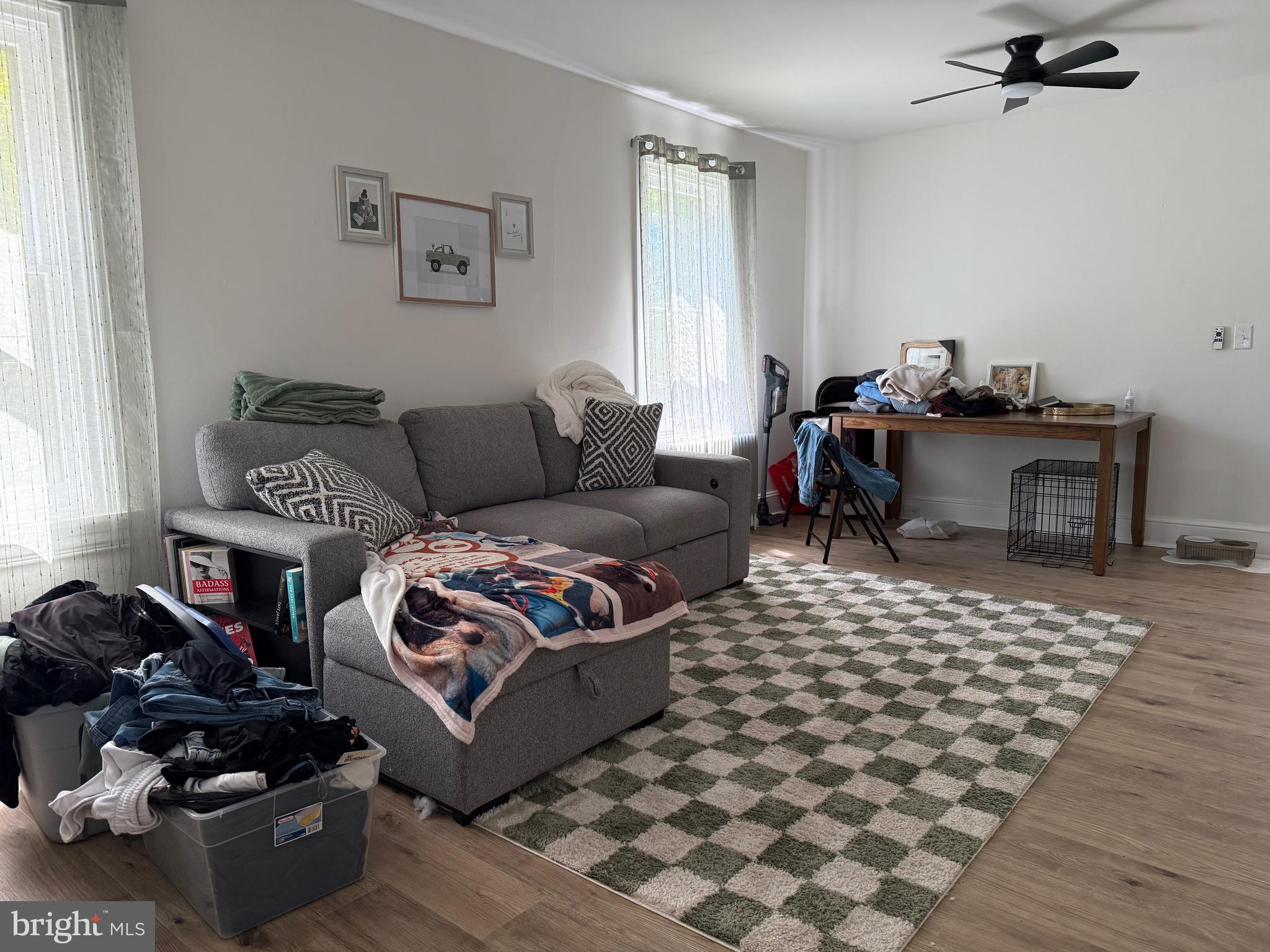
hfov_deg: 71.6
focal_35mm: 24
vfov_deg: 56.8
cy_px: 476
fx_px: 881
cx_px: 635
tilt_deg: -6.7
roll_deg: +1.1
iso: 200
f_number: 1.78
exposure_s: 1/143
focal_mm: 6.76
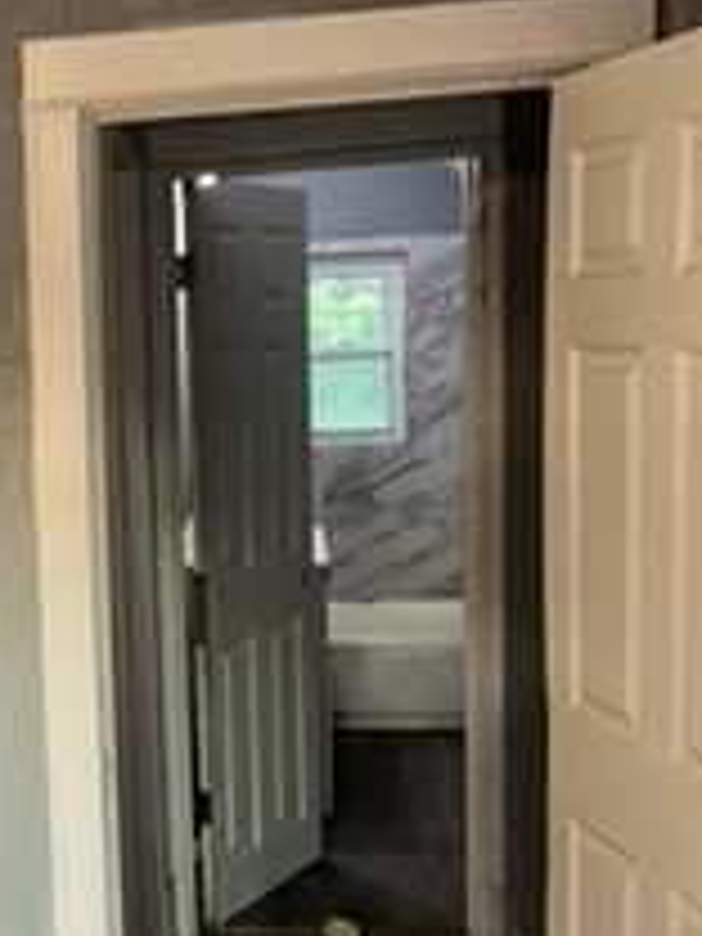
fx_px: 1622
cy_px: 531
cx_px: -40
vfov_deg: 32.1
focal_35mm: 60
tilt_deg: -7.7
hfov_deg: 23.2
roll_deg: +2.5
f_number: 1.5
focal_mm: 5.7
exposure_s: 1/23
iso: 40
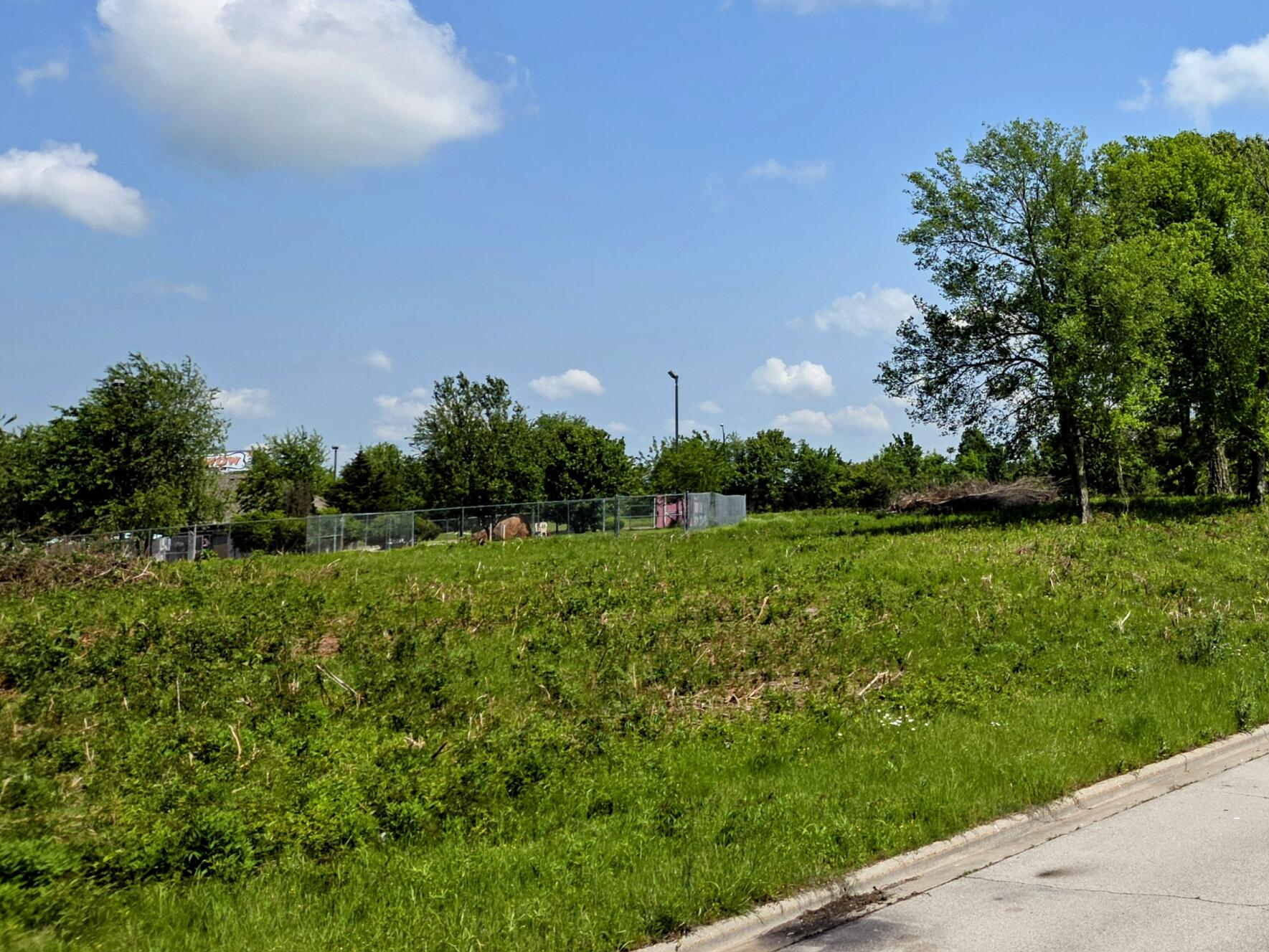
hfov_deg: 45.0
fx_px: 1430
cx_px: 1053
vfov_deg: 35.8
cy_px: 216
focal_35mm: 39
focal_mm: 5.4
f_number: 1.8
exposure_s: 1/2450
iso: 25
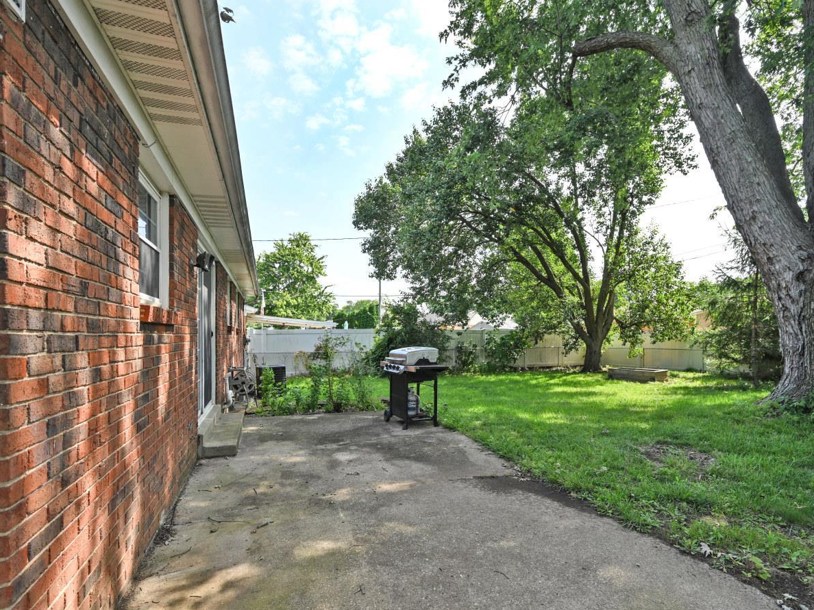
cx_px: 425
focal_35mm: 17
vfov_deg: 74.5
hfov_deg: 91.0
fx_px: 400
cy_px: 334
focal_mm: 14
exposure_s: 1/250
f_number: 5.6
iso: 125
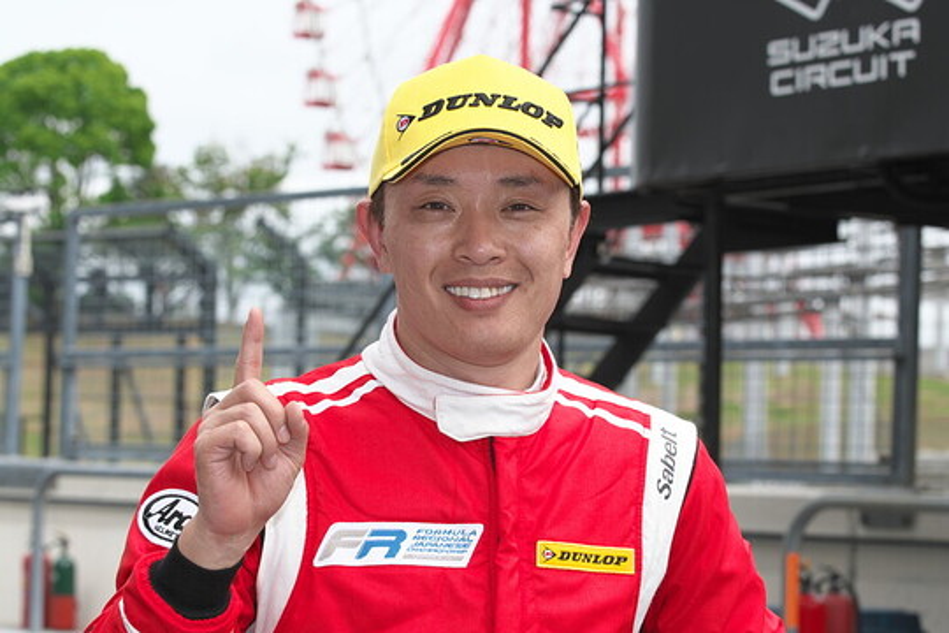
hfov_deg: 18.2
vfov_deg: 12.2
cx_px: 474
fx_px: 2965
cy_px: 316
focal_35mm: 112
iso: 100
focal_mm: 75
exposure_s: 1/200
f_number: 10
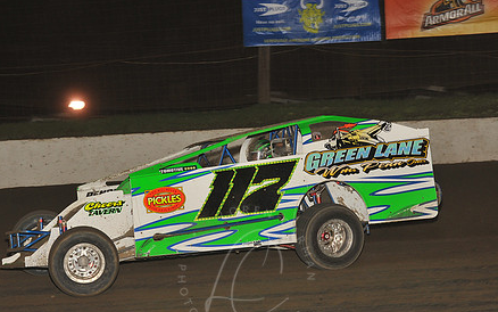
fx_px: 1683
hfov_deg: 16.8
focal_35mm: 124
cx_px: 246
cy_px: 170
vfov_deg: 10.6
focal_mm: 92
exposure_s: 1/320
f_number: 6.3
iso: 800
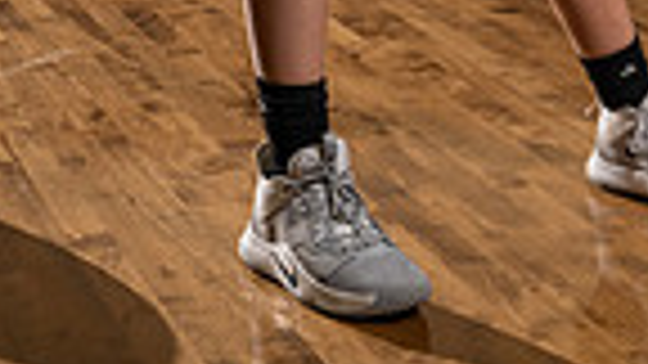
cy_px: -521
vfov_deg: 9.2
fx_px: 2028
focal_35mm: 118
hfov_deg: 18.2
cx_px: 364
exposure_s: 1/250
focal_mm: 36
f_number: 4.5
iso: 640
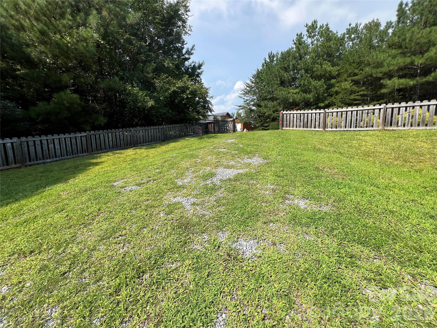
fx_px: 164
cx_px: 218
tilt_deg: -7.9
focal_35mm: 13
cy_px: 164
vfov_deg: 89.9
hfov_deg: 106.2
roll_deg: +2.2
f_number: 1.8
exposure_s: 1/1064
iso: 32
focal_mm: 1.57
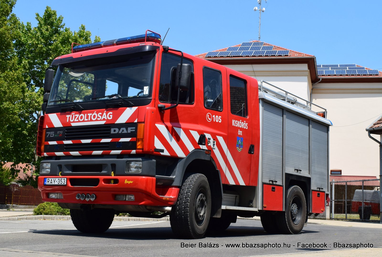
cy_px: 128
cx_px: 191
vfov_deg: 34.4
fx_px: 415
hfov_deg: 49.4
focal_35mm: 39
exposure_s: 1/500
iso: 320
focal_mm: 26
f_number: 11
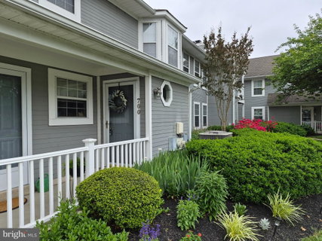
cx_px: 161
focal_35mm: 23
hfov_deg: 73.9
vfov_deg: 58.9
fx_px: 214
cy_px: 120
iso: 80
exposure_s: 1/4688
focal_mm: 5.4
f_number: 1.8
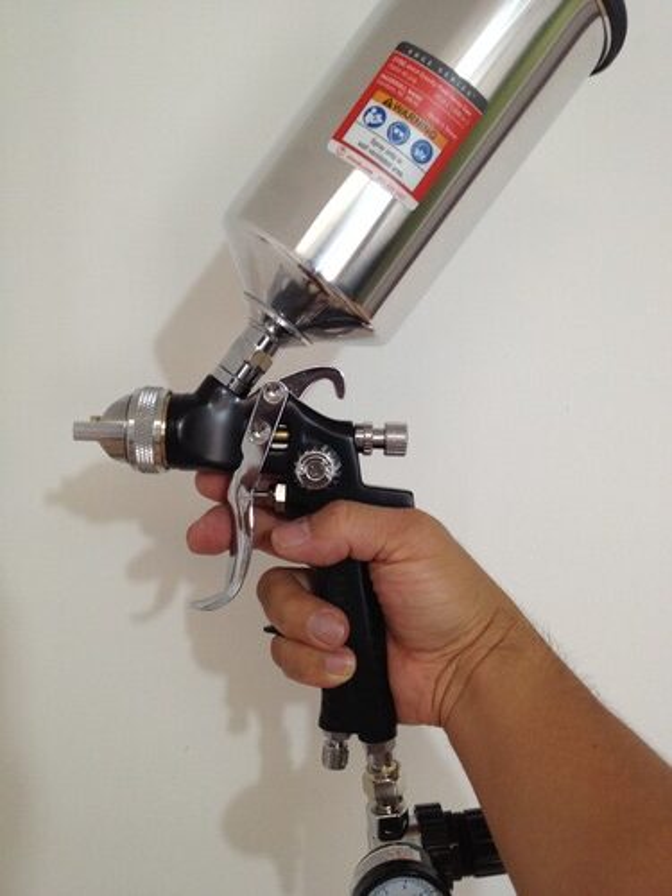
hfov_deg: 40.7
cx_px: 336
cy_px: 448
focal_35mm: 35
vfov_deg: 52.6
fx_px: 906
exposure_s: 1/20
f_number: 2.4
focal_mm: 4.28
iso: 125
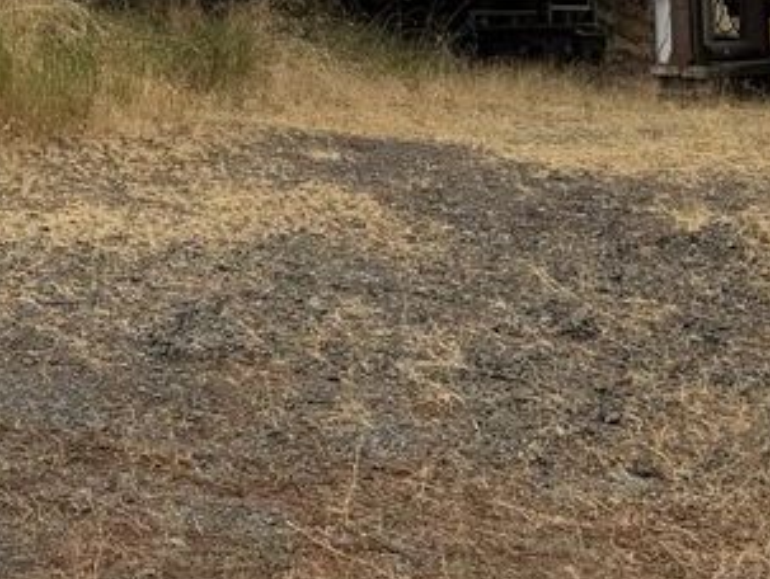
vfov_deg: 16.8
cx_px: 109
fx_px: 1804
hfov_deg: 23.6
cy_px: -251
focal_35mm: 81
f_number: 1.78
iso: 80
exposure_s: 1/765
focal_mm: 6.76
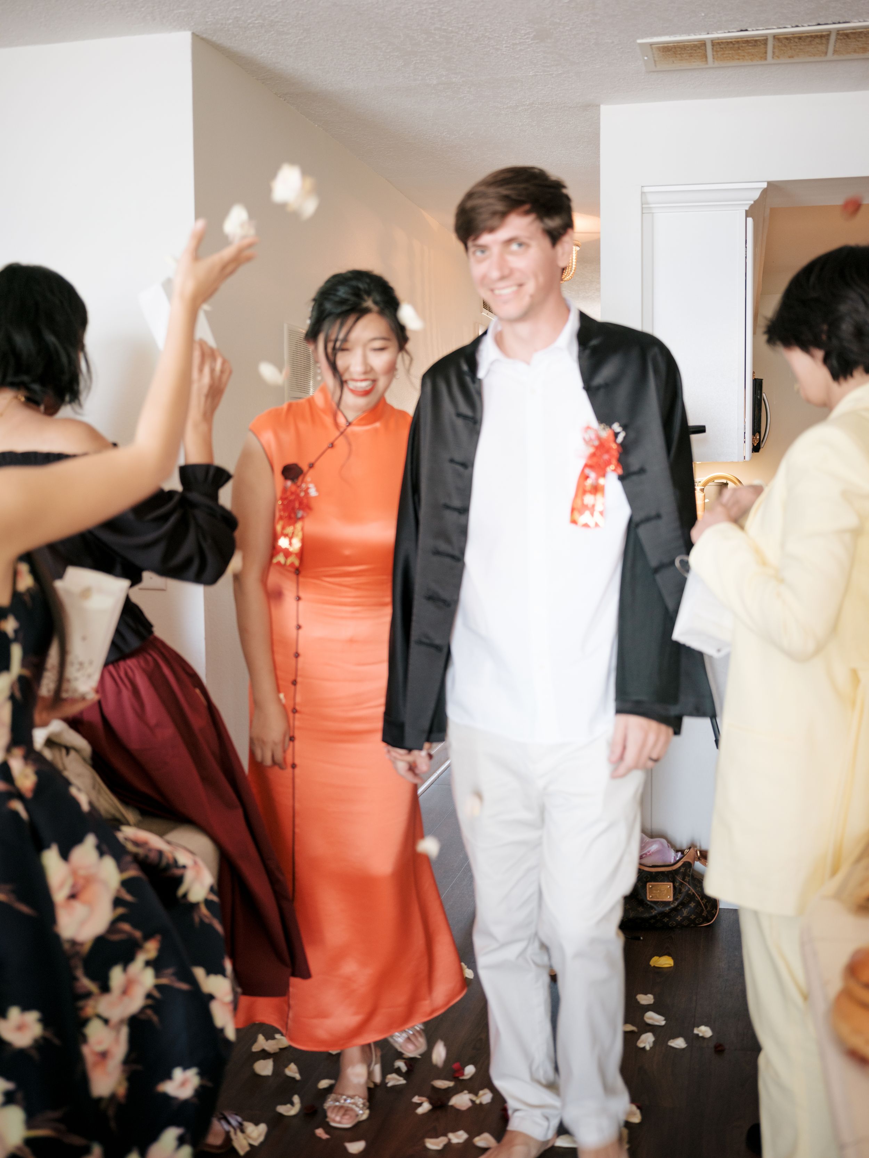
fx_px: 1339
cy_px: 579
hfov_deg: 36.0
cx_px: 434
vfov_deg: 46.8
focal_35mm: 40
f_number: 3.5
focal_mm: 50
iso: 800
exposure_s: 1/60
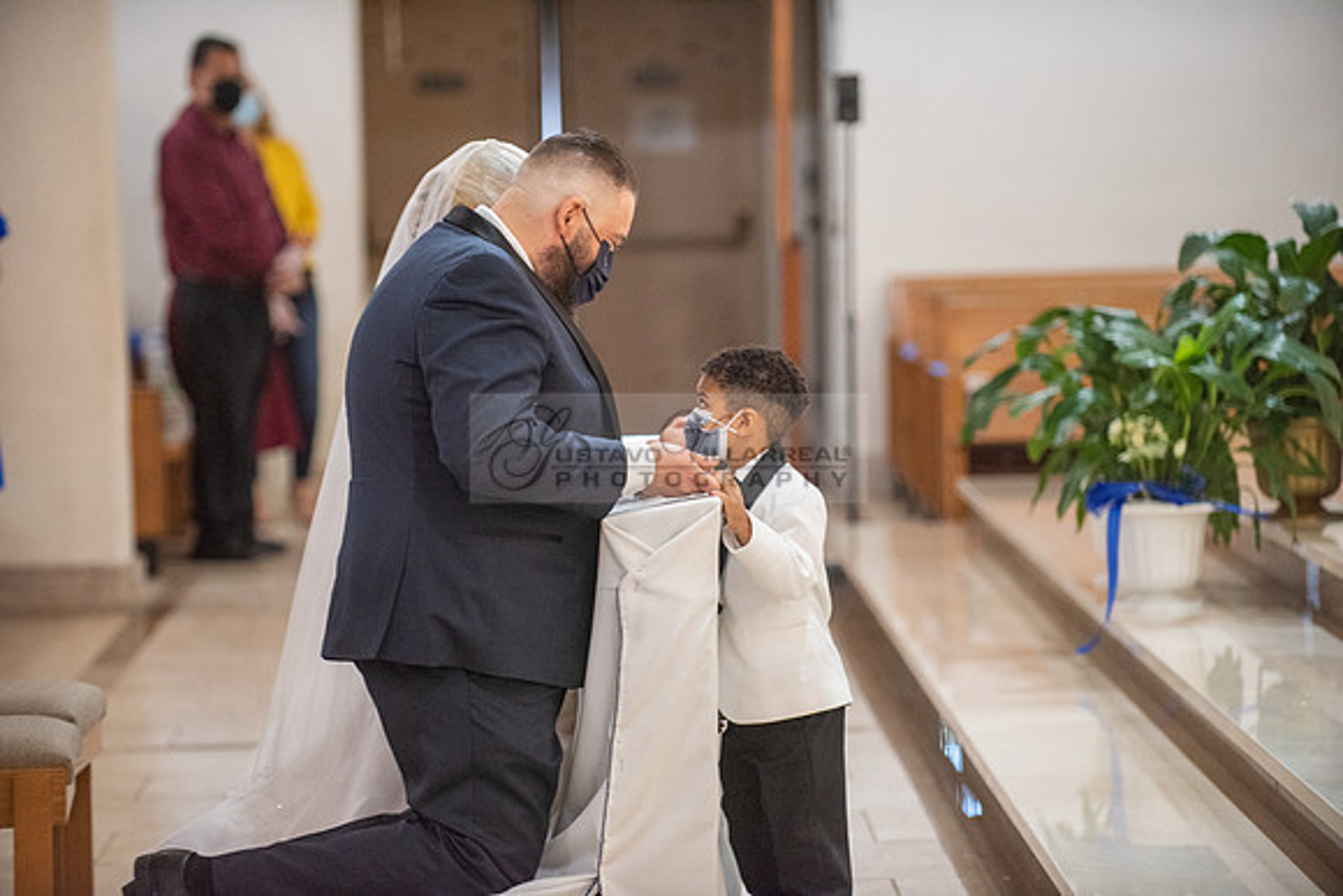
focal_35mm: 150
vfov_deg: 9.2
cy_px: 448
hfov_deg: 13.7
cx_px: 672
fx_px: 5597
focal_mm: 150
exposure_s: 1/160
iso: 2000
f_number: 2.8
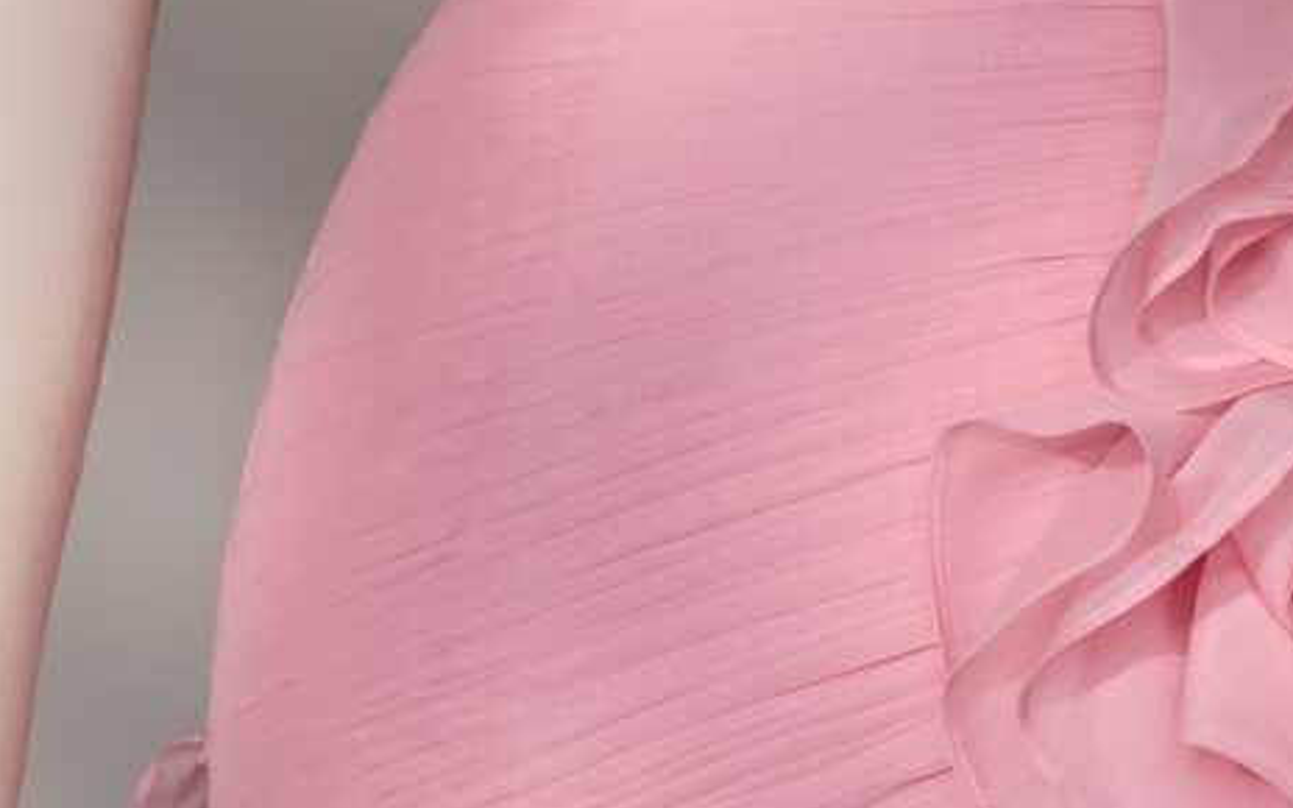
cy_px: 2079
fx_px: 9902
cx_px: 1280
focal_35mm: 281
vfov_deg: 4.5
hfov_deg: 7.4
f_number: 2.8
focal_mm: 50
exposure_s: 1/160
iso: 125
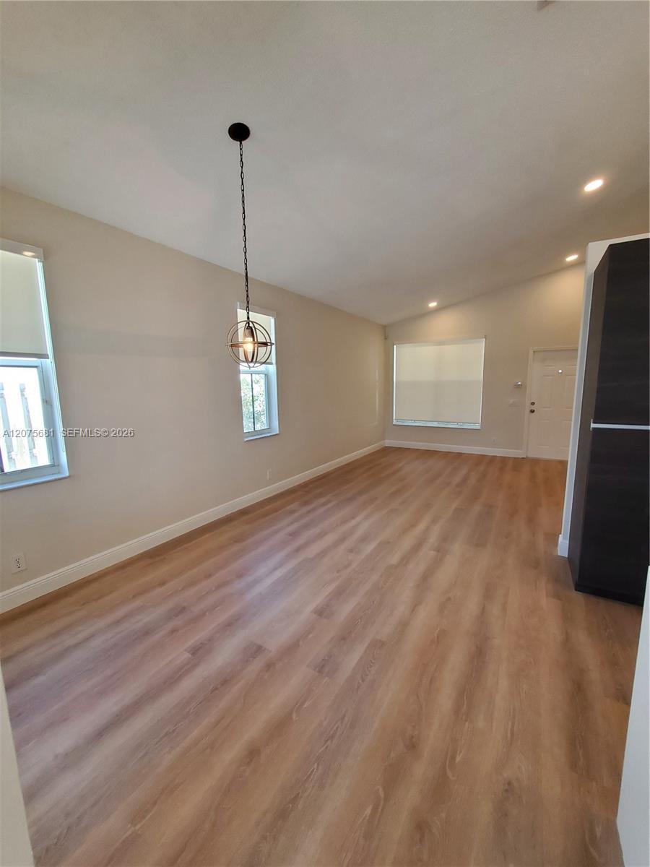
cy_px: 434
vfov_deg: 106.2
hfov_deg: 89.9
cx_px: 325
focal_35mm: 13
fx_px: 325
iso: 160
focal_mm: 1.8
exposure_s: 1/59
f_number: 2.2
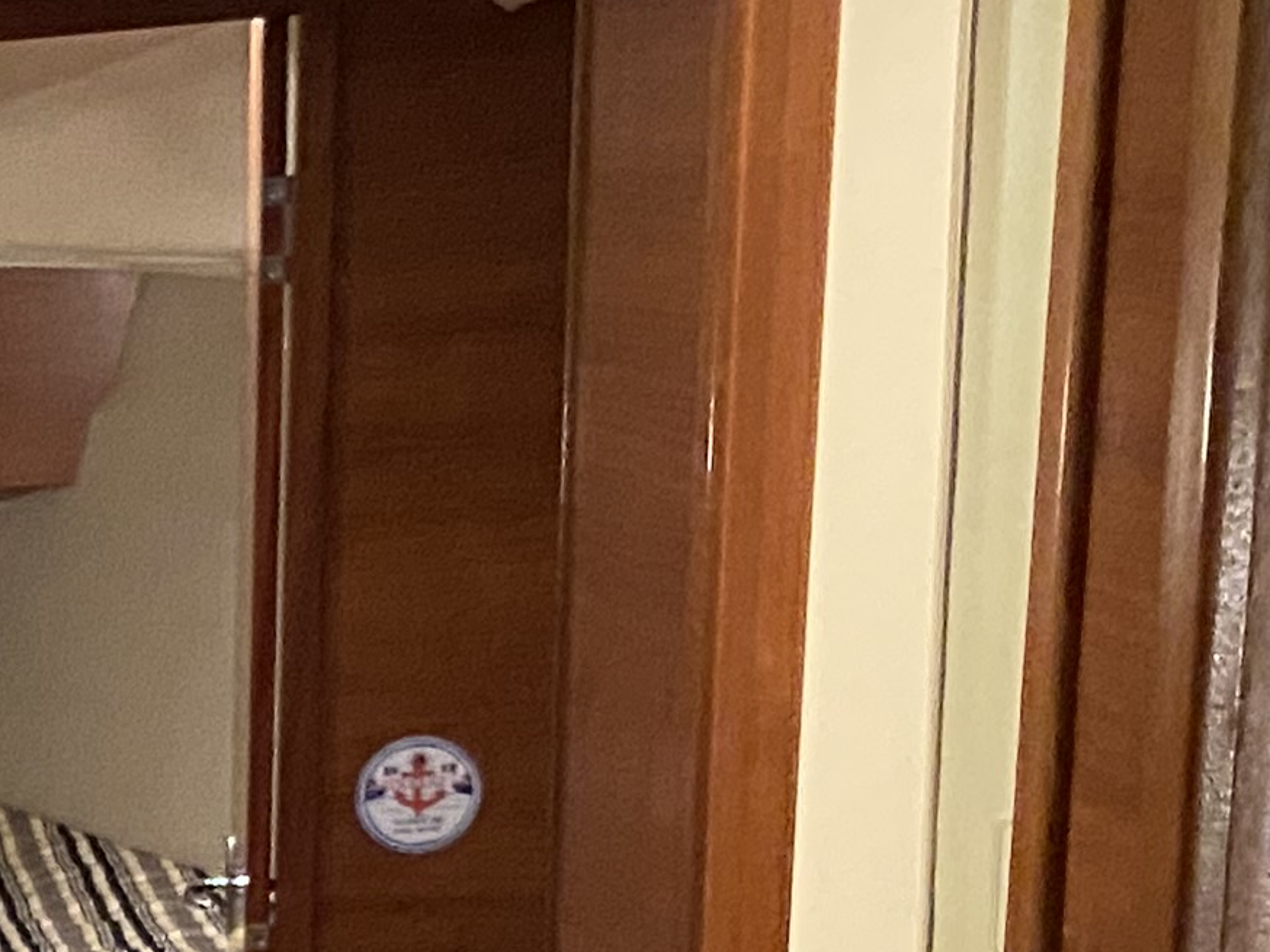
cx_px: -1542
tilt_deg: -15.8
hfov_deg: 13.3
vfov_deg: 11.8
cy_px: 1423
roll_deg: +4.8
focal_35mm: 120
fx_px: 4401
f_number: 1.8
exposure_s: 1/31
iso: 640
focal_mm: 4.25
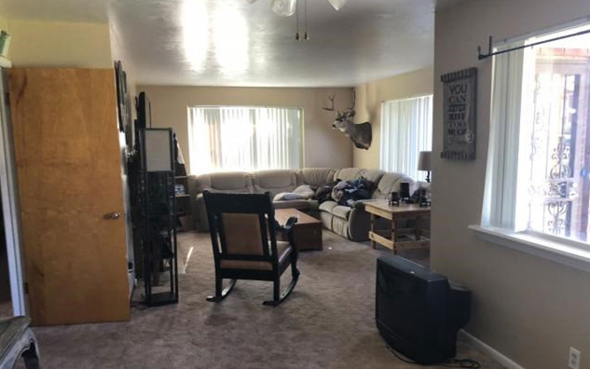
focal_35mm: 30
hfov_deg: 62.9
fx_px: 483
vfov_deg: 41.7
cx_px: 296
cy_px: 212
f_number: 1.8
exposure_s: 1/15
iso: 50
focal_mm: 4
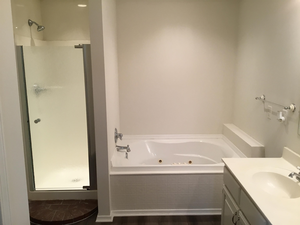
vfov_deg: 45.4
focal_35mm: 31
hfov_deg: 58.4
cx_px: 150
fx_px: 269
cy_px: 112
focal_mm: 3.3
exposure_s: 1/30
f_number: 2.4
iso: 50
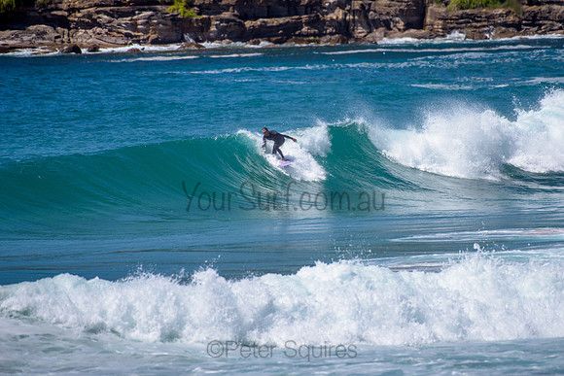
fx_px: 9603
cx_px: 315
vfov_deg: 2.2
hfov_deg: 3.4
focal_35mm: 613
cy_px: 146
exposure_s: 1/2000
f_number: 5.6
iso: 90
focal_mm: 500
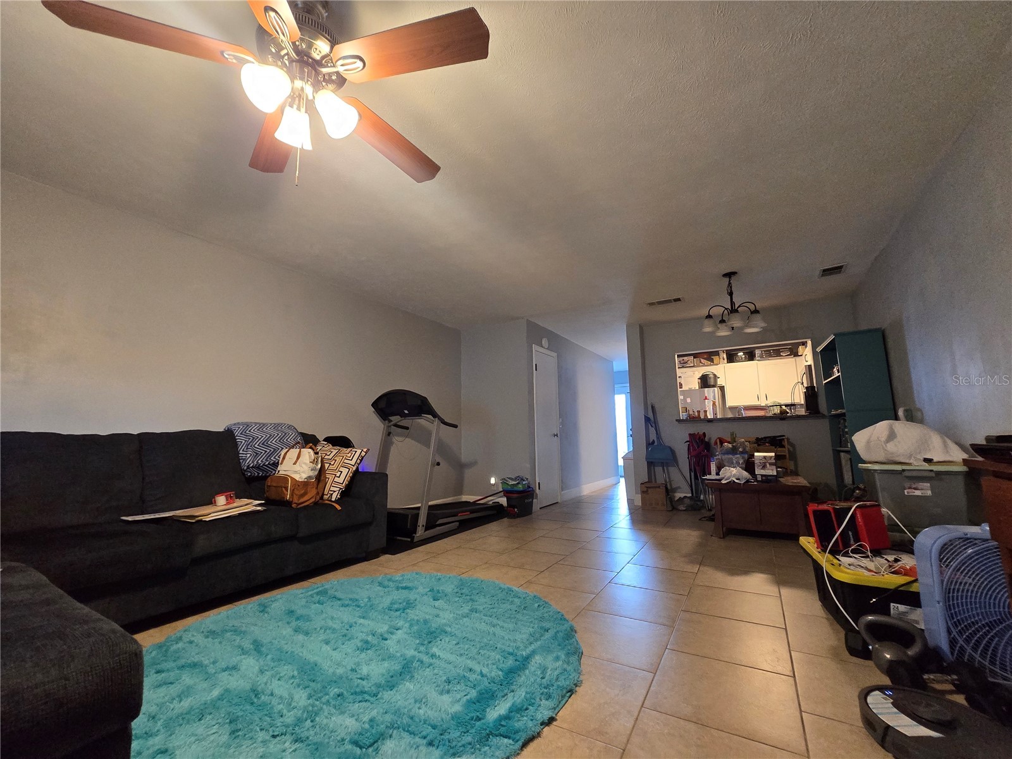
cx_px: 506
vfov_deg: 89.9
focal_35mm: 13
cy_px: 380
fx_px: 380
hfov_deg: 106.2
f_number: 2.2
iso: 640
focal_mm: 2.2
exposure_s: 1/60
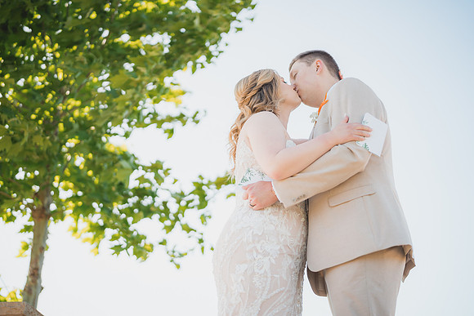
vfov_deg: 27.0
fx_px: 658
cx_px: 237
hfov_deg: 39.6
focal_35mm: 50
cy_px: 158
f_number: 1.4
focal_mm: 50
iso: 125
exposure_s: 1/2500
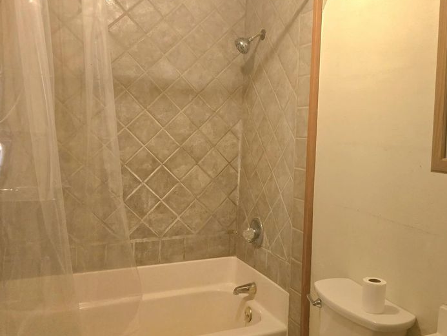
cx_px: 268
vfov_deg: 41.7
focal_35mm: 34
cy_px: 146
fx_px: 439
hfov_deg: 53.6
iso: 800
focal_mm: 5.4
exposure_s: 1/60.2
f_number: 1.8
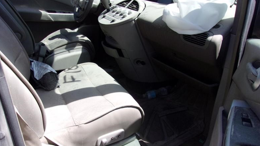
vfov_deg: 38.9
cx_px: 129
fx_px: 207
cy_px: 72
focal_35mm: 30
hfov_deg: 64.3
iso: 200
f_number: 10.4
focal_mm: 4.9
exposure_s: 1/105
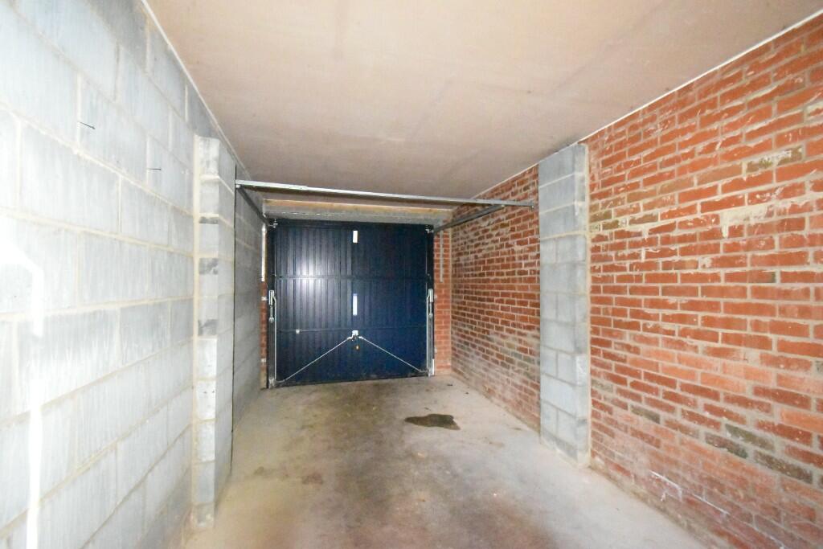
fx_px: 343
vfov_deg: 77.3
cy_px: 274
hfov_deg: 100.4
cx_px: 412
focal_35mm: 15
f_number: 11
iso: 25600
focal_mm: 10
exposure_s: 1/200
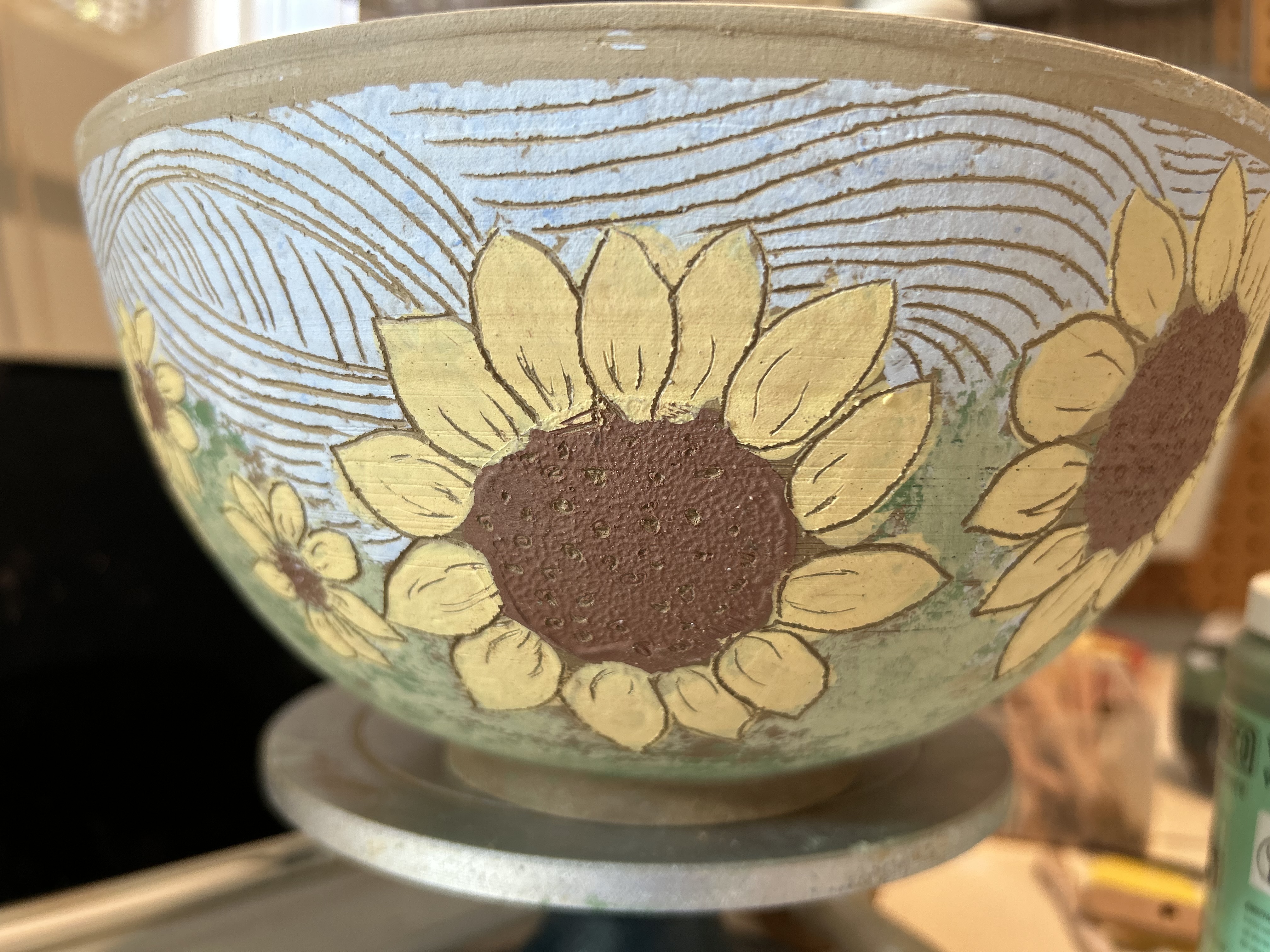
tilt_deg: -2.6
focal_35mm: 26
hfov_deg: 67.3
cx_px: 635
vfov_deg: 53.1
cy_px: 476
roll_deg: -1.0
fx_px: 954
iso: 64
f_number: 1.5
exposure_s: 1/60
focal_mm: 5.7
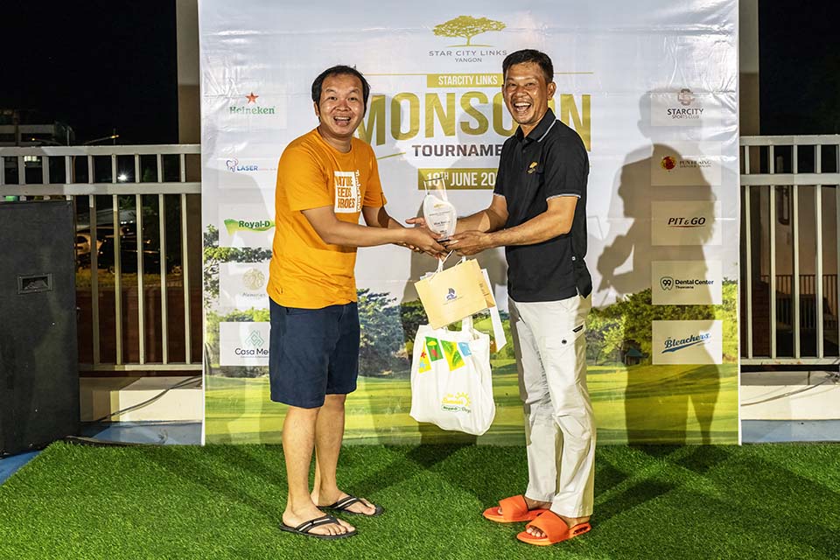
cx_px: 420
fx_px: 840
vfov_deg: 36.9
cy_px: 280
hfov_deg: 53.1
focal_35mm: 36
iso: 2000
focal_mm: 36
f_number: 5
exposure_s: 1/200
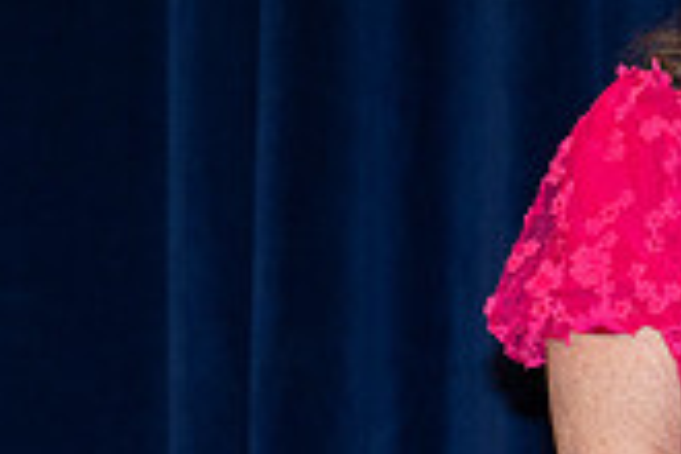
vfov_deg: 2.2
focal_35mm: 612
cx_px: 1393
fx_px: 11576
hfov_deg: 3.3
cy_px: 201
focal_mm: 130
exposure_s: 1/200
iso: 1000
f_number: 5.6
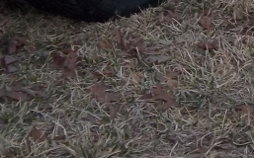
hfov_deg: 13.8
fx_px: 1023
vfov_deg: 8.4
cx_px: 285
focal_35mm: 148
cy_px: -160
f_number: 3.9
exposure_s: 1/40
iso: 160
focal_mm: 6.2
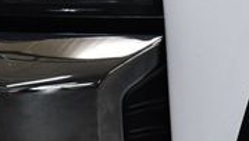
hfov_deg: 11.5
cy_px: 10
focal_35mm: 187
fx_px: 1236
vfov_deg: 6.5
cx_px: 163
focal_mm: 25
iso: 800
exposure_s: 1/200
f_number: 4
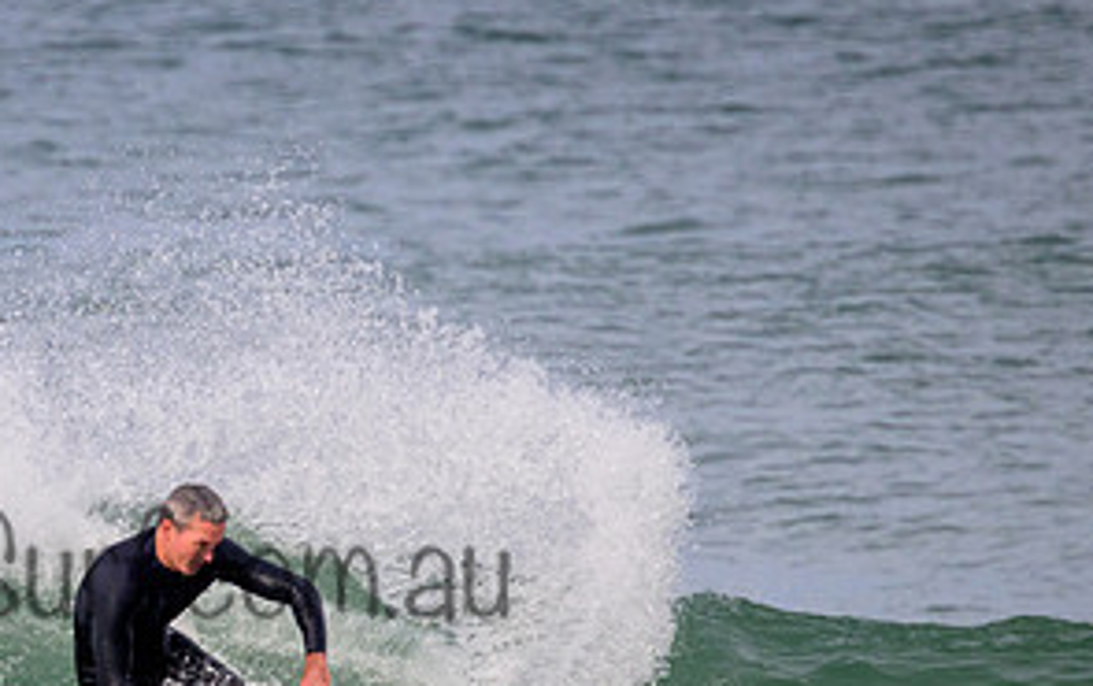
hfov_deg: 1.3
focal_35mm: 1601
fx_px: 47736
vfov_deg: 0.8
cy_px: 532
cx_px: 119
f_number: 11
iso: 1250
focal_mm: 800
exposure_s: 1/2000
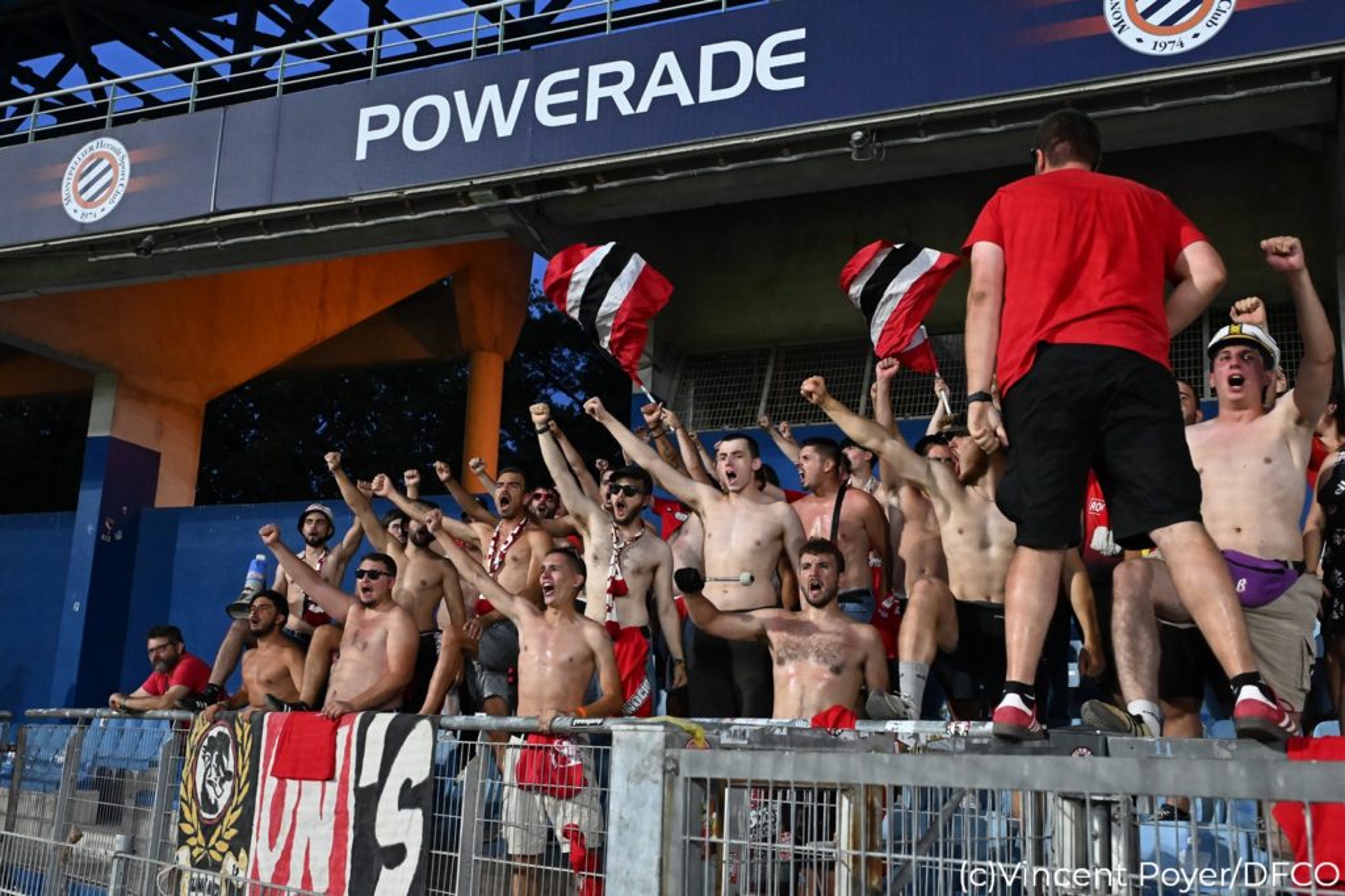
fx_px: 1344
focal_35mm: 36
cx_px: 672
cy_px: 448
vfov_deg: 36.8
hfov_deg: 53.1
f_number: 4.5
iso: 5000
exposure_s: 1/800
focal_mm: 24
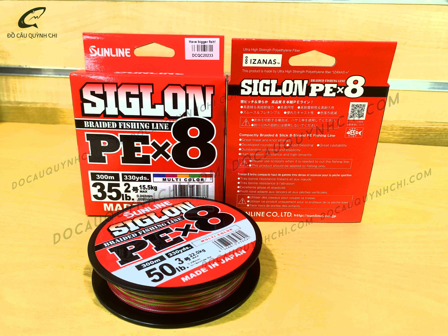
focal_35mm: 26
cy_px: 168
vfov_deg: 53.1
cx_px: 224
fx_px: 336
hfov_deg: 67.3
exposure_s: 1/50
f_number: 1.8
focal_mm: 4.25
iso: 125
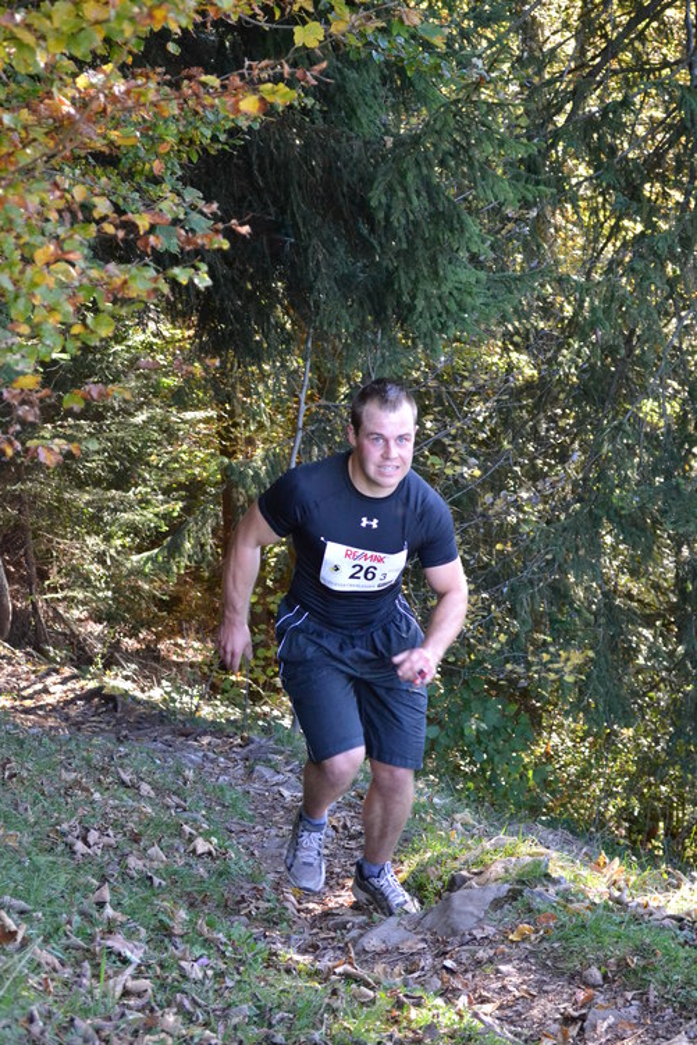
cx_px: 348
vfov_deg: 29.2
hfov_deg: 19.7
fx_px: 2003
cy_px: 522
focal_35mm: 69
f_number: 5.3
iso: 3200
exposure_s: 1/250
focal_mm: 46
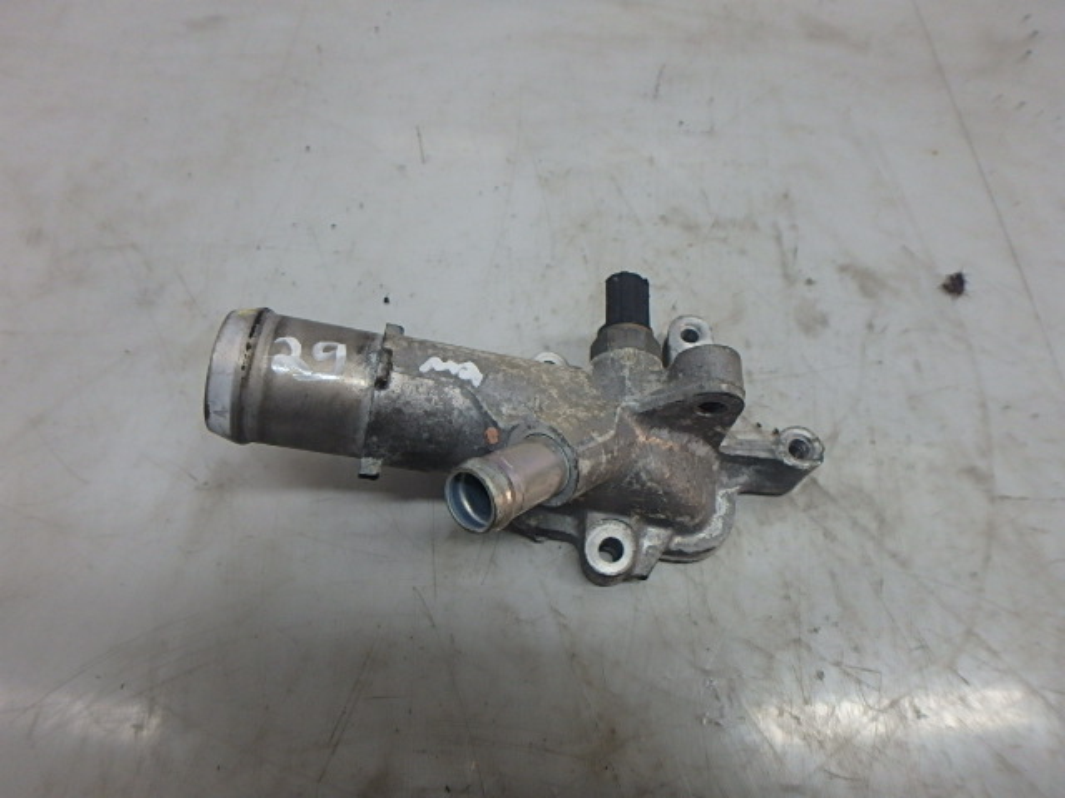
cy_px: 399
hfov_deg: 79.0
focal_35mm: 21
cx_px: 532
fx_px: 646
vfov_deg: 63.4
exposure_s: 1/50
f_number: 3.5
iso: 200
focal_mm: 3.7
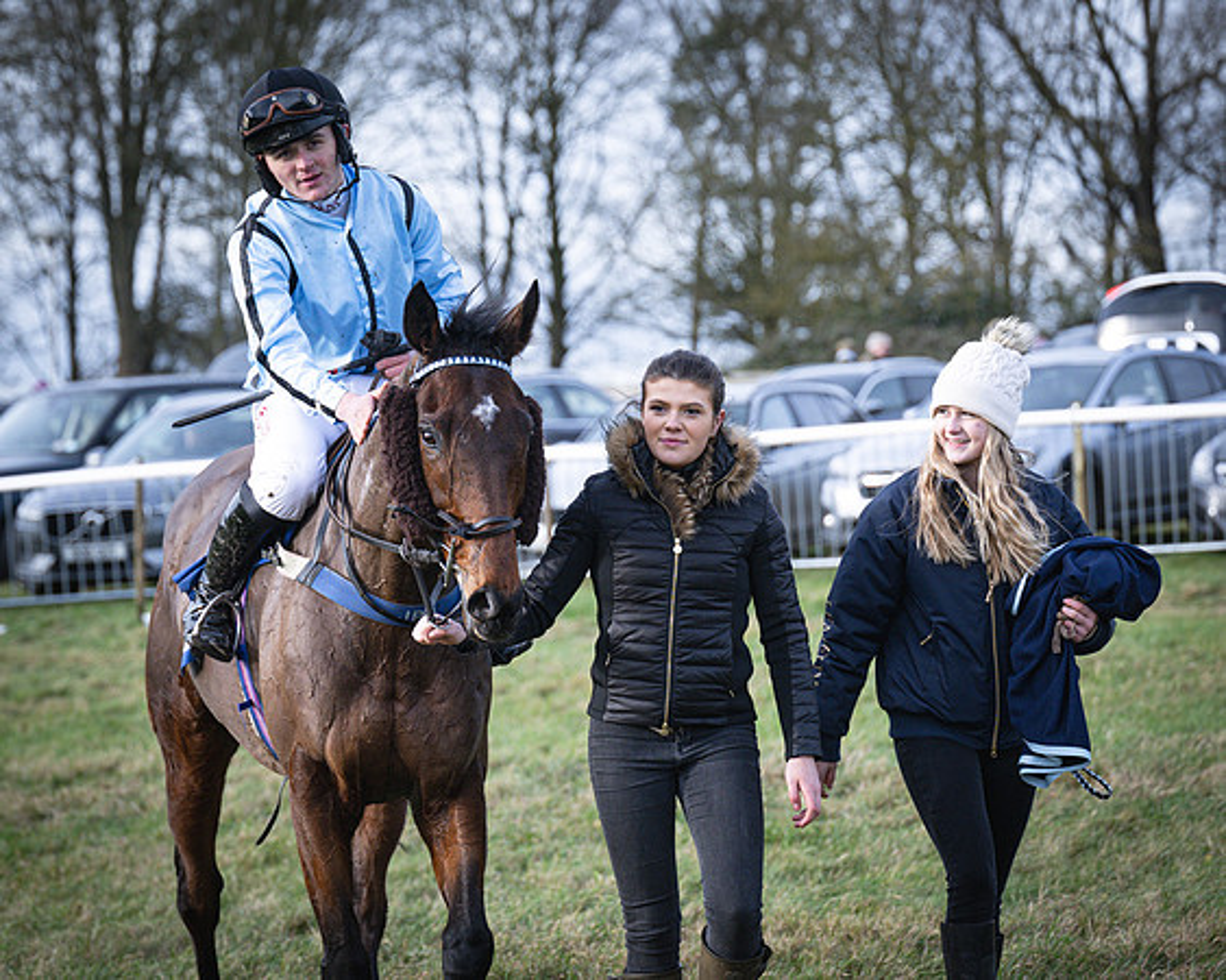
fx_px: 5532
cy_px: 403
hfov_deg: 12.6
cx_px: 554
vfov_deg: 10.1
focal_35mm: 153
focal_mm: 77
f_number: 2.8
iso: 400
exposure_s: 1/2000
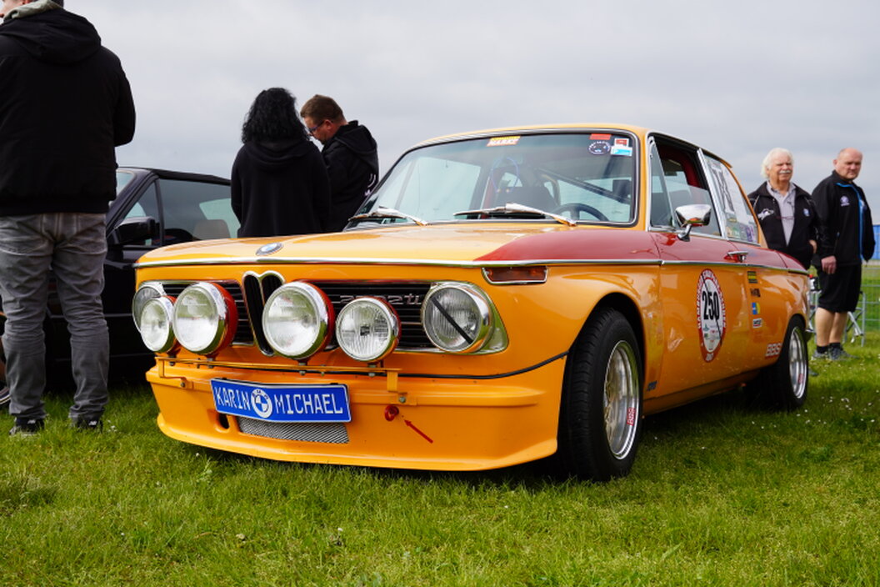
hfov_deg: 47.9
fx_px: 990
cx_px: 440
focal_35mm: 40
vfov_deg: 33.0
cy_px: 294
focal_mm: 27
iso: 100
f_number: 5
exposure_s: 1/500
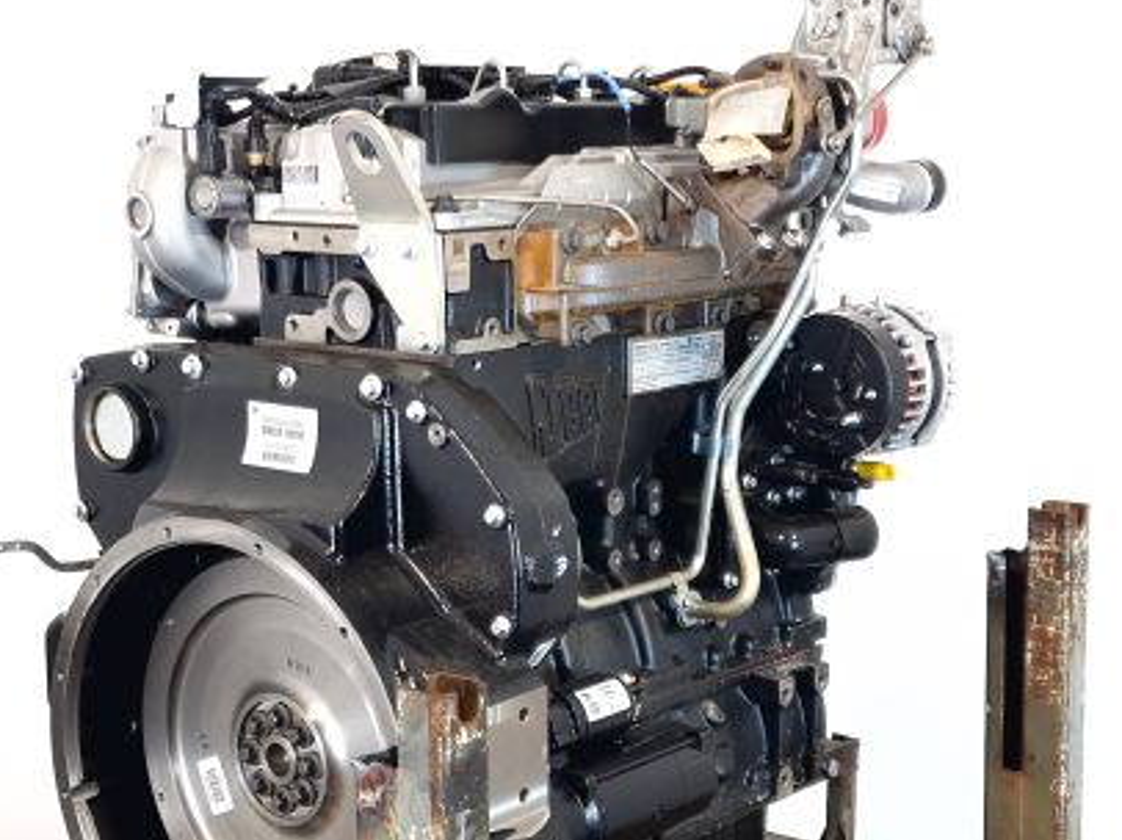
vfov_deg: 41.5
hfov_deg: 54.0
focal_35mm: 34
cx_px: 531
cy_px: 511
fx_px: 1101
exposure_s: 1/50
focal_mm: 6.4
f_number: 1.8
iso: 100
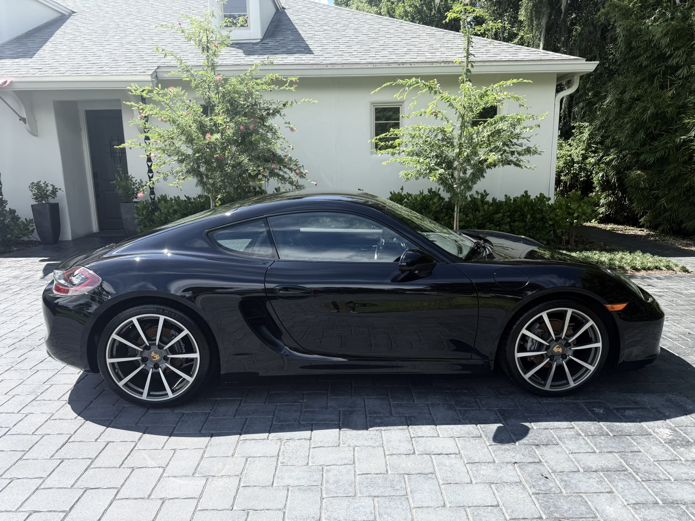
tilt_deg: -12.0
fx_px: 482
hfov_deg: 71.6
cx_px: 348
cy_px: 260
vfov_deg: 56.8
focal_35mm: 24
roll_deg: +1.1
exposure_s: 1/1689
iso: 80
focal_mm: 6.76
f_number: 1.78
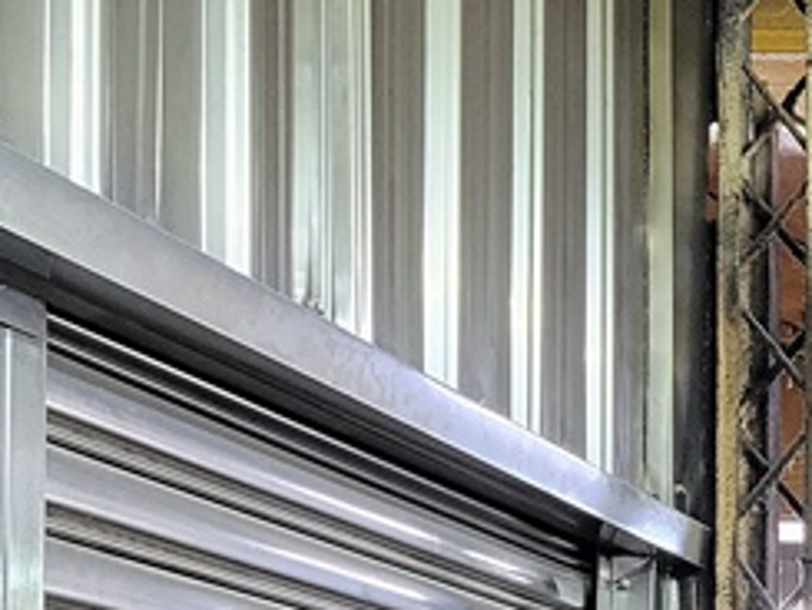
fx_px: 2488
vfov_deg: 13.1
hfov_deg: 16.4
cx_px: 1332
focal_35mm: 106
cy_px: 951
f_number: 1.8
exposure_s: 1/30
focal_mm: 5.4
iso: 500
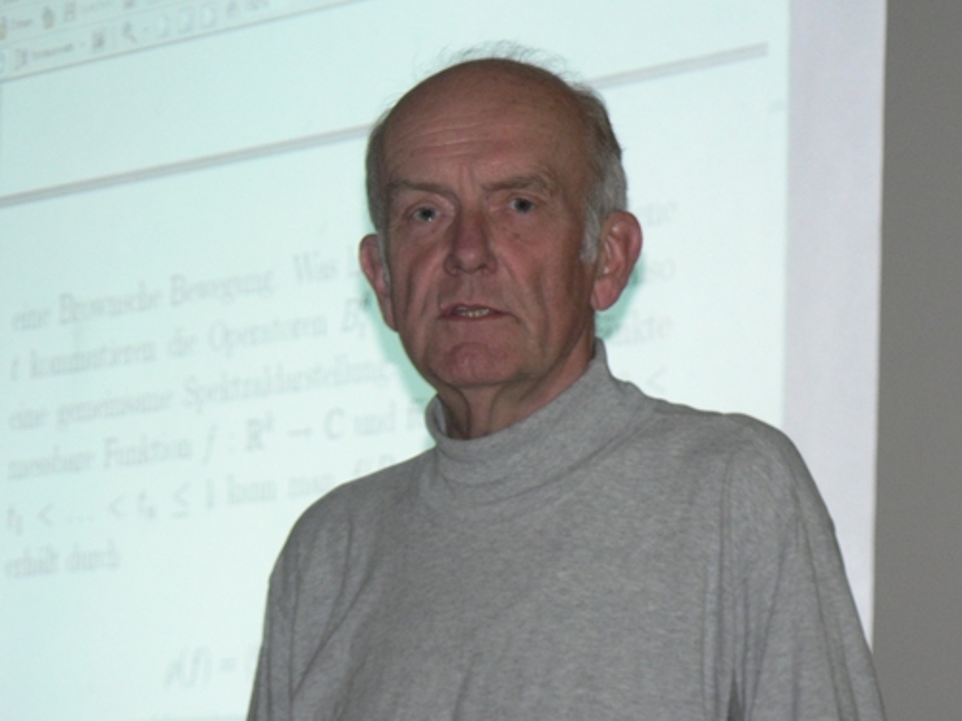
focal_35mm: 178
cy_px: 360
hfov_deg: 11.1
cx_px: 481
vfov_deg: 8.3
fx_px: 4947
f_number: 3.3
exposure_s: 1/60
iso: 300
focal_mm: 29.7
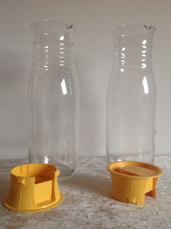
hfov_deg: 40.6
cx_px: 86
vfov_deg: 52.7
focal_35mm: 35
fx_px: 231
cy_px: 114
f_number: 2.4
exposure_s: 1/15
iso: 160
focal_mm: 4.28
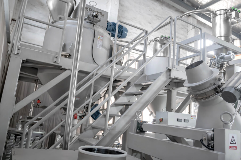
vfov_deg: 44.9
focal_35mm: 29
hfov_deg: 63.7
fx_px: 194
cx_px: 120
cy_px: 80
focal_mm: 29
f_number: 4
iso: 1000
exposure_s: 1/125
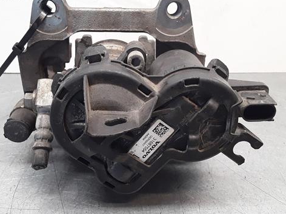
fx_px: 314
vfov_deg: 37.6
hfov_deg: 48.9
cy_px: 123
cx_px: 131
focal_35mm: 38
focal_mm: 2.91
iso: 64
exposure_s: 1/50
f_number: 1.9
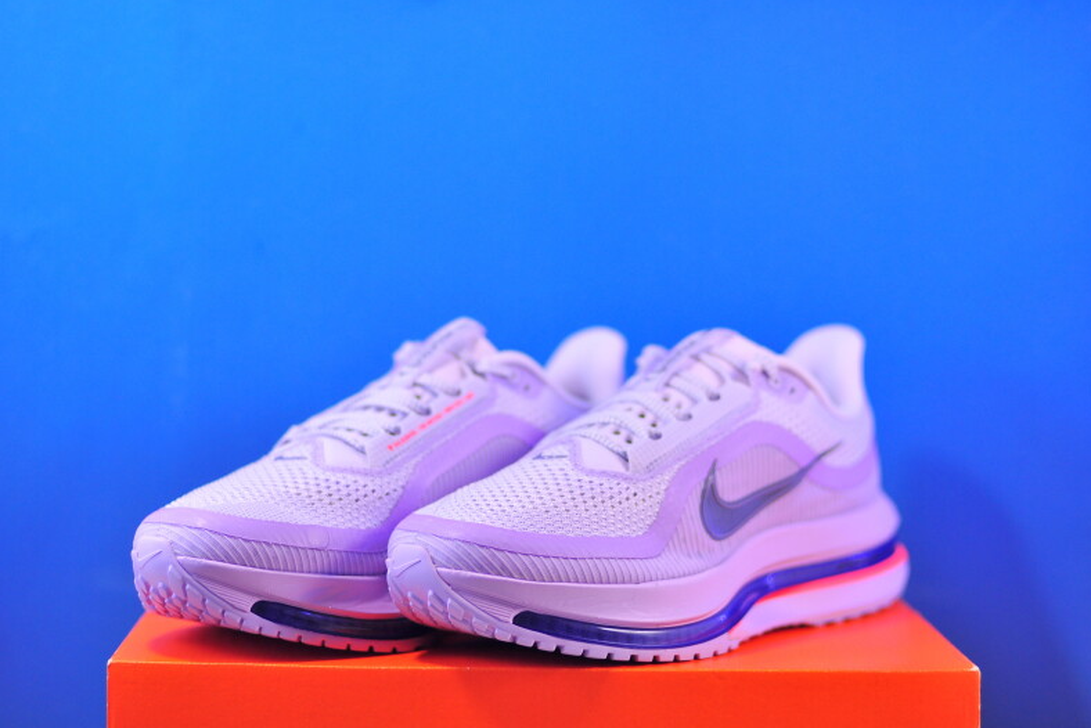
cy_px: 365
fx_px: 2304
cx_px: 543
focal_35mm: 76
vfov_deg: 18.0
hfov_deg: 26.6
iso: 250
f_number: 2
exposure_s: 1/320
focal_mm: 50
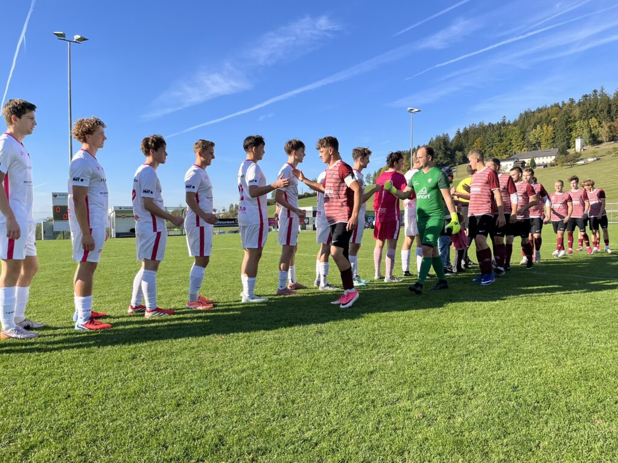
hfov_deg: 67.3
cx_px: 309
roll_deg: +0.8
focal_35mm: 26
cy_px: 232
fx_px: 464
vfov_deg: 53.1
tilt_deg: -1.7
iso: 50
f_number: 1.6
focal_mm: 5.1
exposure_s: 1/3135
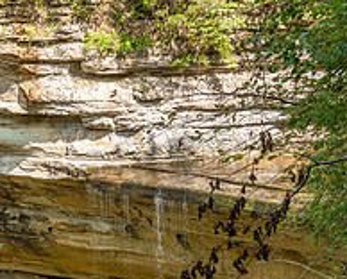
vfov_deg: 11.0
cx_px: 104
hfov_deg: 13.7
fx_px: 1441
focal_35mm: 140
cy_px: 264
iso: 250
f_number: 8
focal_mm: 50
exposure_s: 1/125
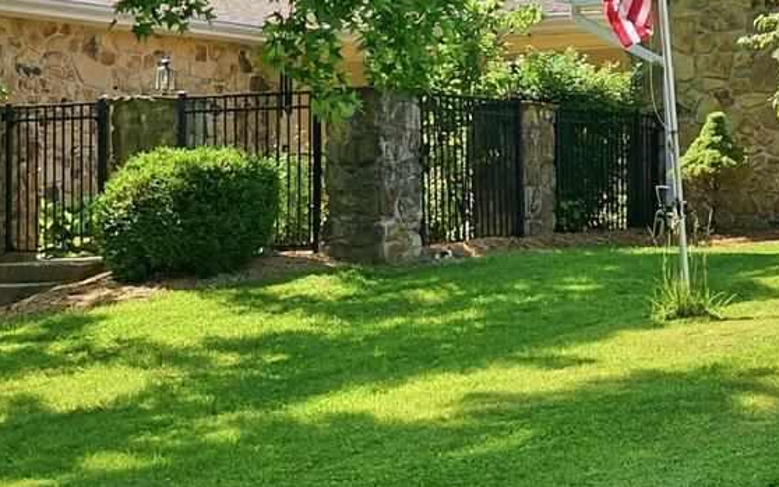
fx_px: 2421
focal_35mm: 114
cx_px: 645
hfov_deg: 18.1
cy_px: 114
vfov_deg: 11.5
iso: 280
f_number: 1.8
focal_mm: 8.7
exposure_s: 1/3200
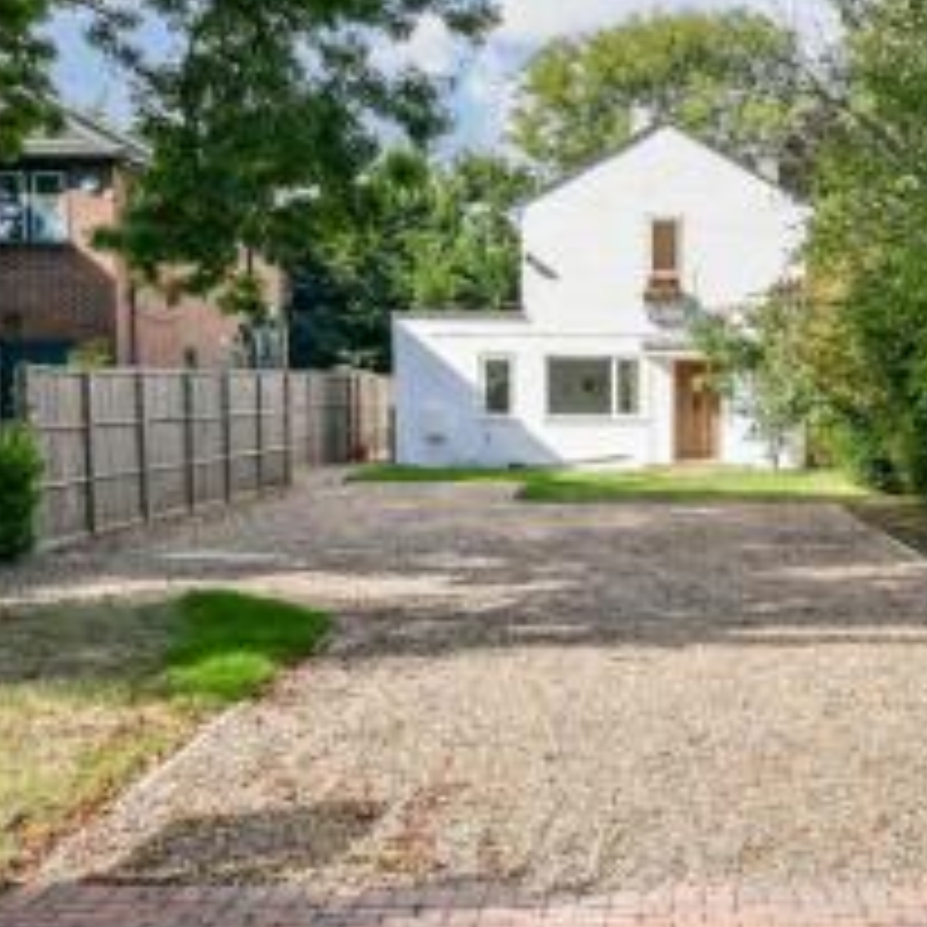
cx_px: 734
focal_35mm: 59
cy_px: 529
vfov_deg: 29.0
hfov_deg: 28.5
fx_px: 1788
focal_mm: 20
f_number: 8
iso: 250
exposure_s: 1/250
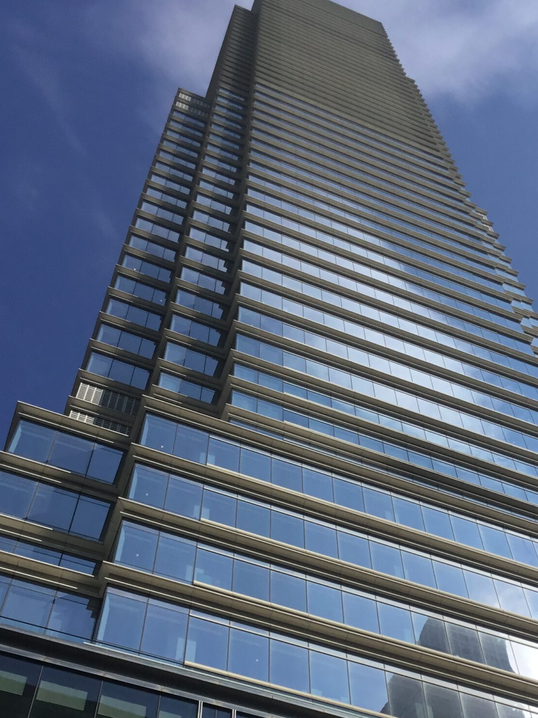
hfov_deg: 26.9
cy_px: 512
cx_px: 350
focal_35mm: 54
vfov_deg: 35.0
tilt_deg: +58.5
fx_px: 1119
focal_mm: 3.3
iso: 25
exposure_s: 1/1812
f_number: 2.4
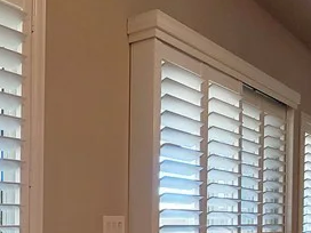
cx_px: -1
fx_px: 440
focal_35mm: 49
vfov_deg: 28.3
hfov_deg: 35.2
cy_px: 217
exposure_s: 1/120
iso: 100
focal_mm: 2.2
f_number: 2.2
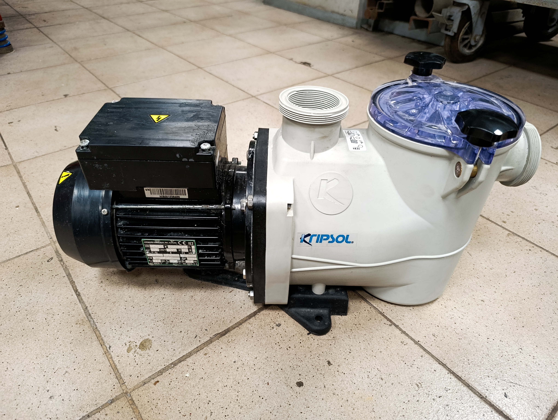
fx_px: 371
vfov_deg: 59.0
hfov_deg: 73.8
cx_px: 279
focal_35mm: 23
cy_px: 210
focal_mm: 6.11
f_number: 1.65
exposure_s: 1/50
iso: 899
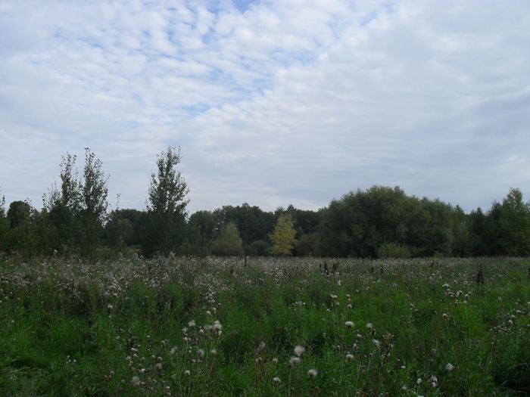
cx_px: 265
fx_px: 536
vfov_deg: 40.7
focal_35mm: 35
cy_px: 198
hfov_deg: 52.6
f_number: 8.4
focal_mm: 6.3
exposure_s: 1/250
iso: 100
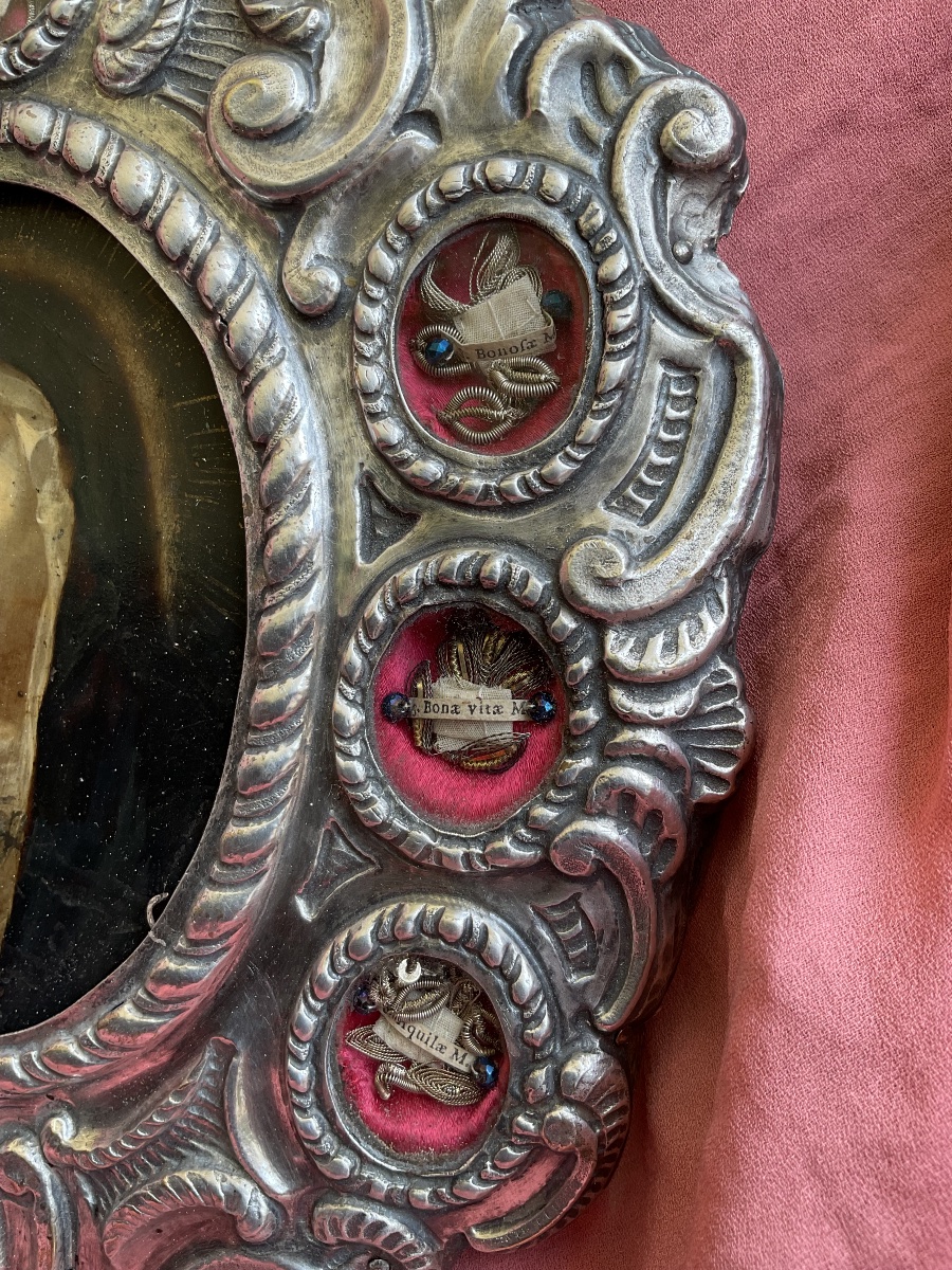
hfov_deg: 48.2
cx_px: 476
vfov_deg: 61.7
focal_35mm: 29
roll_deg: -6.1
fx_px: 1063
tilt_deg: -3.6
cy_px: 635
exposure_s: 1/120
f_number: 1.8
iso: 25
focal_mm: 3
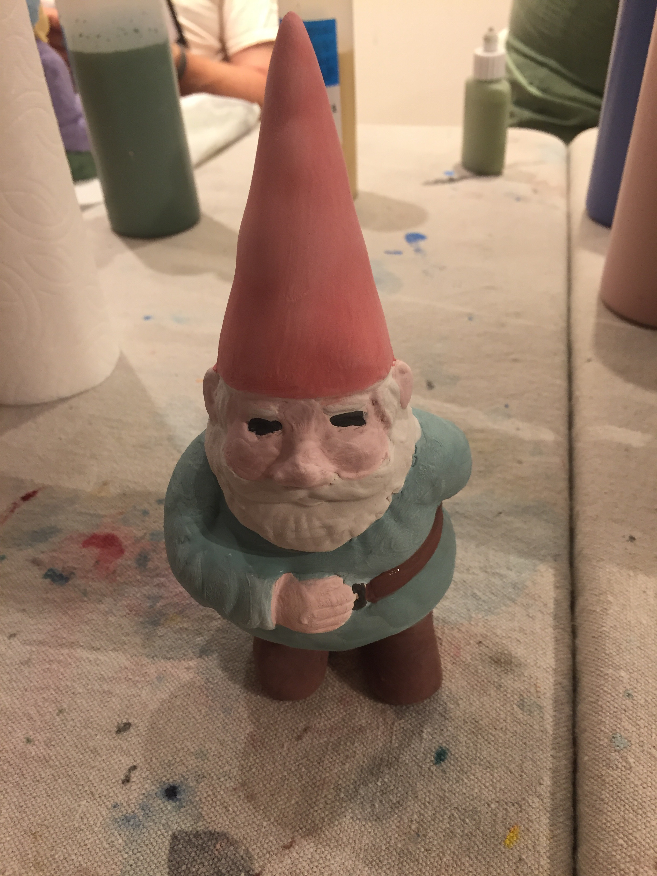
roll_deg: +3.0
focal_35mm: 29
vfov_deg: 61.7
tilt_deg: -39.0
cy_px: 438
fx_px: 734
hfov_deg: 48.2
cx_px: 328
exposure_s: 1/30
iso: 80
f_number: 2.2
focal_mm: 4.15
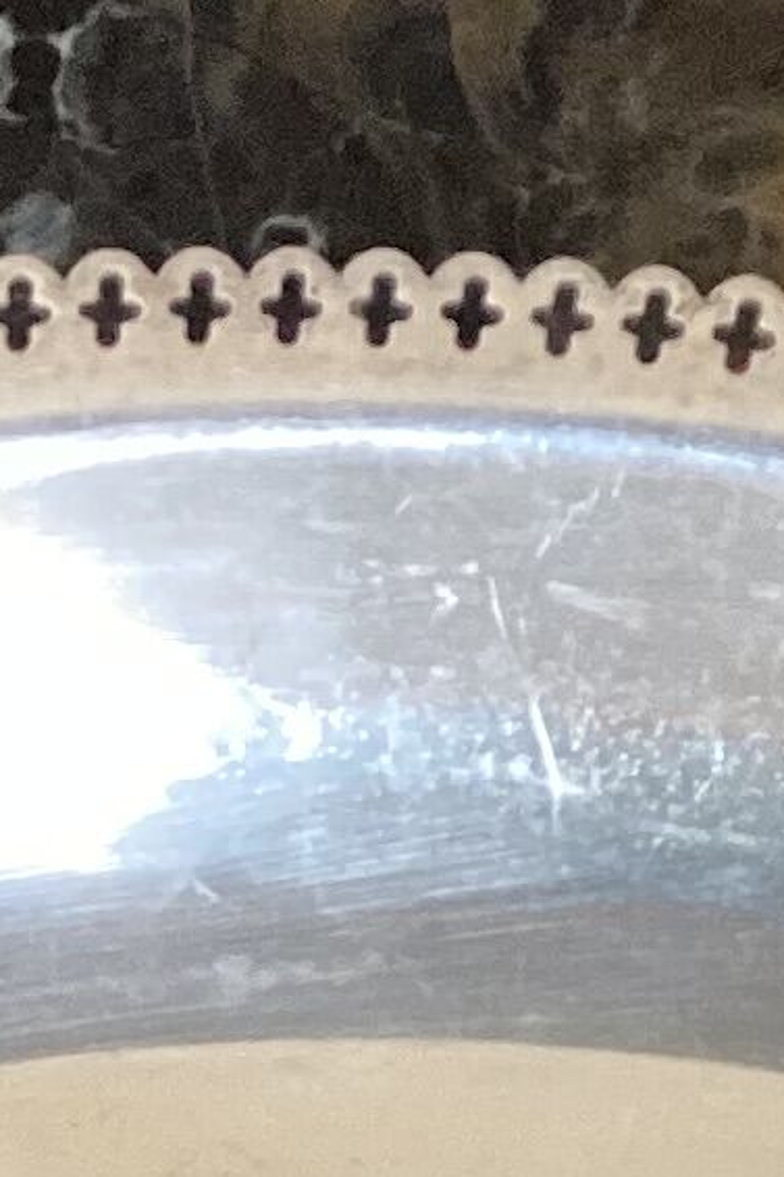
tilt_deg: -77.9
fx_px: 6079
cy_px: 1628
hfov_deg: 7.4
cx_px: 545
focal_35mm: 186
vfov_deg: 10.7
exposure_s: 1/50
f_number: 2.4
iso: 250
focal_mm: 3.3
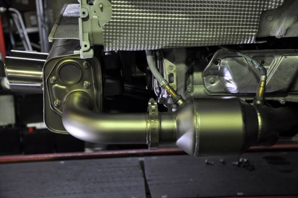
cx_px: 149
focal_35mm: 78
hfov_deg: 26.0
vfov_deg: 17.4
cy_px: 99
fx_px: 645
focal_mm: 52
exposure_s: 1/30
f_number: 5.6
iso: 900
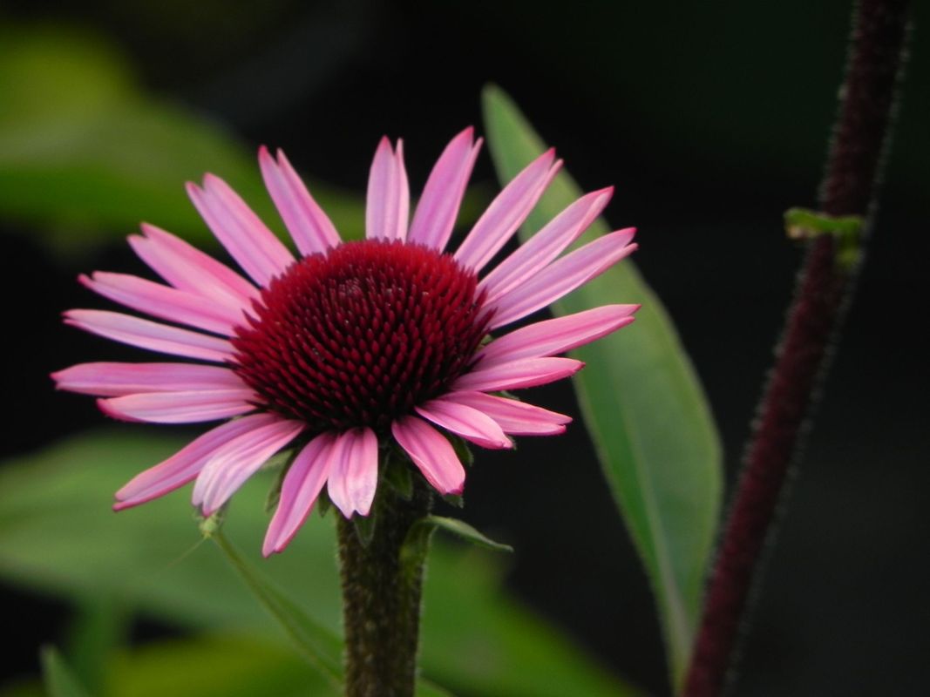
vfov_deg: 2.2
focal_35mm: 678
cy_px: 348
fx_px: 18213
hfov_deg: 2.9
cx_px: 465
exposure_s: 1/25
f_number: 5
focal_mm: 120
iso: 160
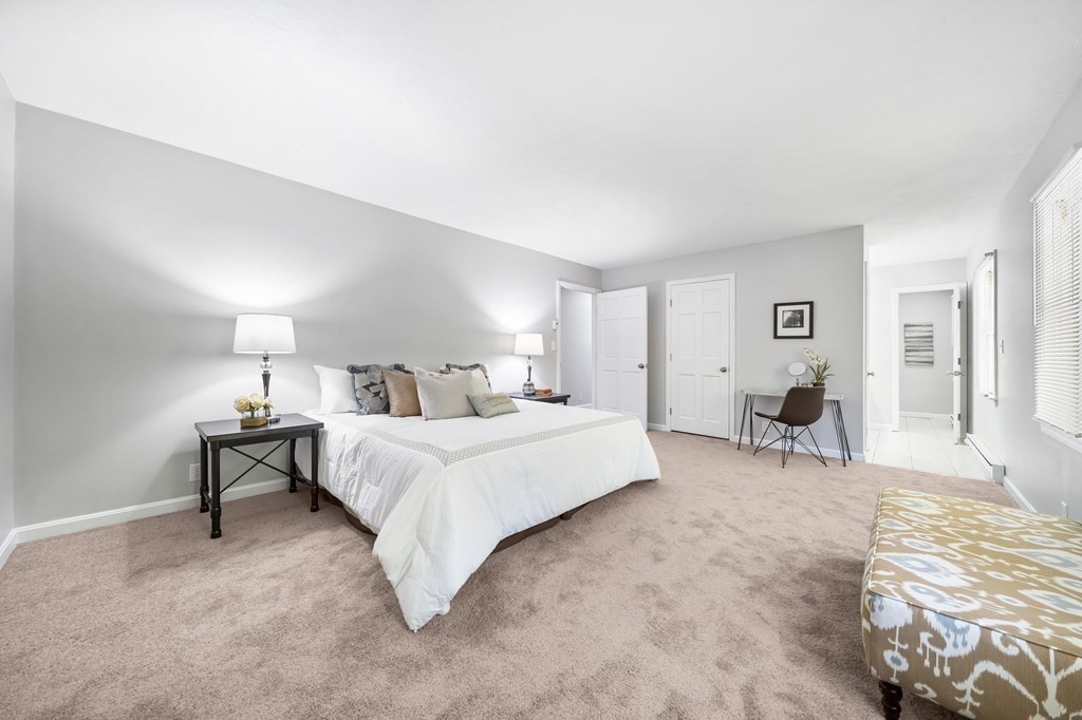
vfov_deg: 90.0
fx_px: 361
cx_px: 541
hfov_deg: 112.6
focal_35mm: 12
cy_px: 360
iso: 160
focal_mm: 12
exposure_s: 1/3
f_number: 6.3
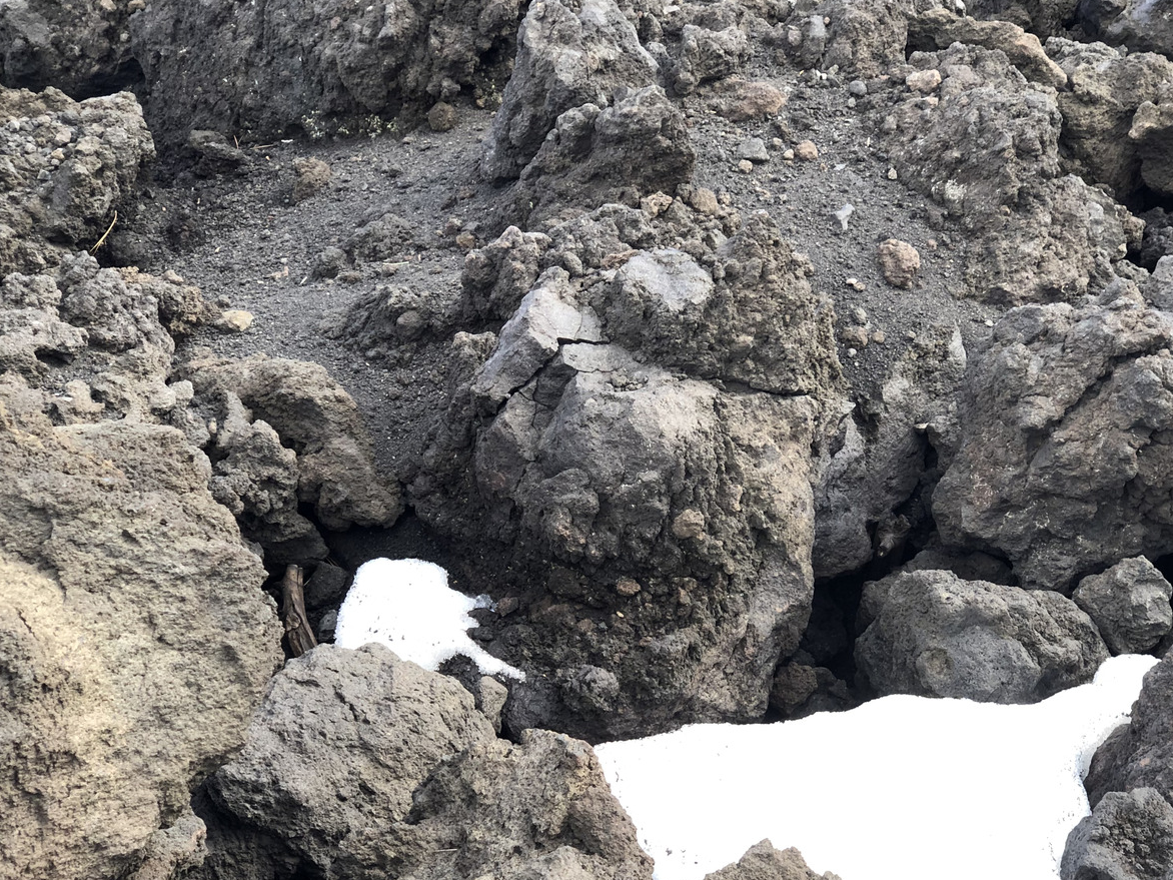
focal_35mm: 71
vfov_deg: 20.7
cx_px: 671
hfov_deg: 27.4
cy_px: 557
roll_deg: -0.3
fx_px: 2406
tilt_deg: -37.0
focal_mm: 6
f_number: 2.4
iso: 20
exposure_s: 1/60
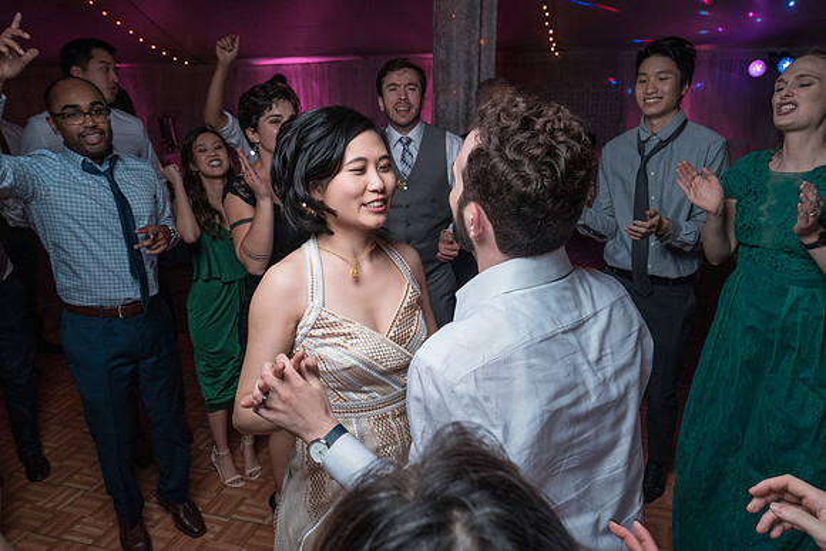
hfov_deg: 66.6
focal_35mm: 27
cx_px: 418
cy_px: 312
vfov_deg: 47.2
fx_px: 629
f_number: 5.6
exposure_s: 1/200
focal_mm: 24
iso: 2000
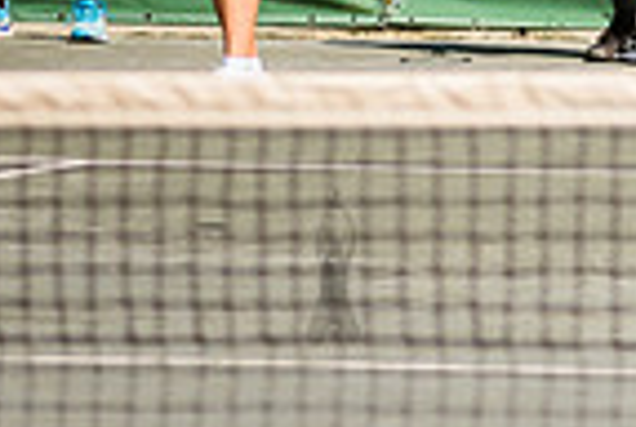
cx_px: 1334
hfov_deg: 3.5
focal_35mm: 576
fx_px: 10197
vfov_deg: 2.4
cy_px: -429
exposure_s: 1/2000
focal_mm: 125
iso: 200
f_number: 4
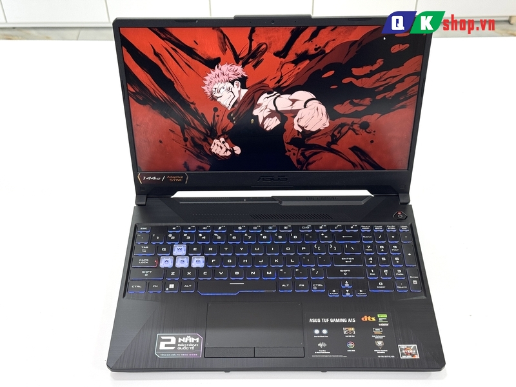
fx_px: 716
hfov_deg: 39.7
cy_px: 194
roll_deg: +2.1
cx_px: 258
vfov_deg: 30.3
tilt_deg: -44.7
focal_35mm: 48
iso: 80
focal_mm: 6.76
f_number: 1.78
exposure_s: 1/100
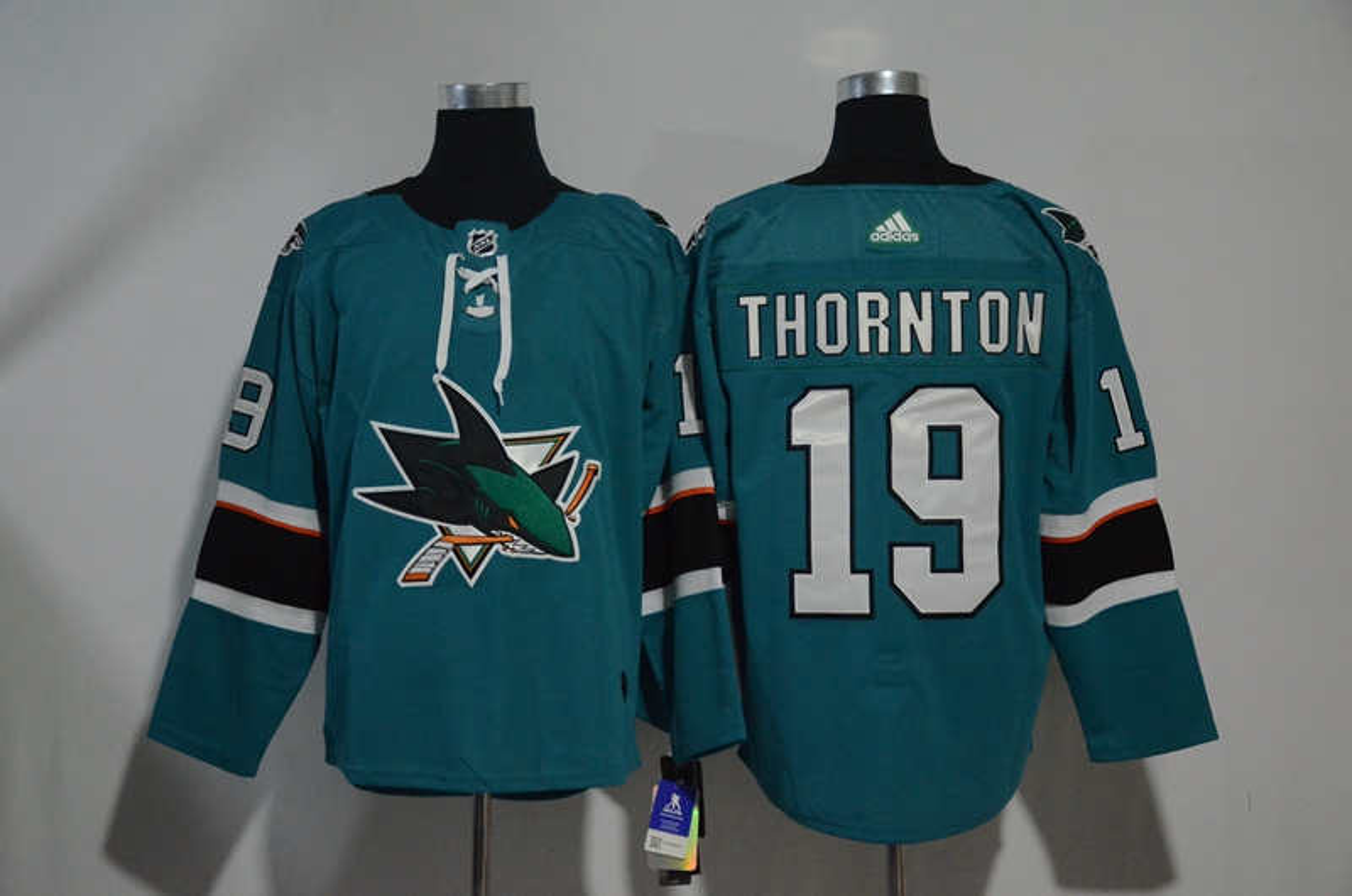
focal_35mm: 63
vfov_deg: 21.5
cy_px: 448
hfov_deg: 32.0
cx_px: 676
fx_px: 2361
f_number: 5
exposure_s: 1/100
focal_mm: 42
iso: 4000
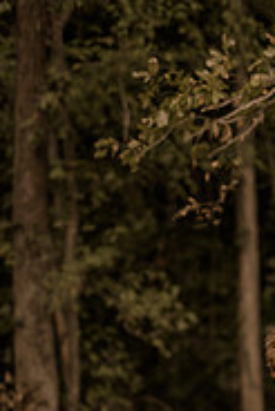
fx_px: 1395
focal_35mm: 122
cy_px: 478
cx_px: 311
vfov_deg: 16.2
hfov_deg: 11.1
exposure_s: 1/1000
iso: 64
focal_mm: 50
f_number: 1.4
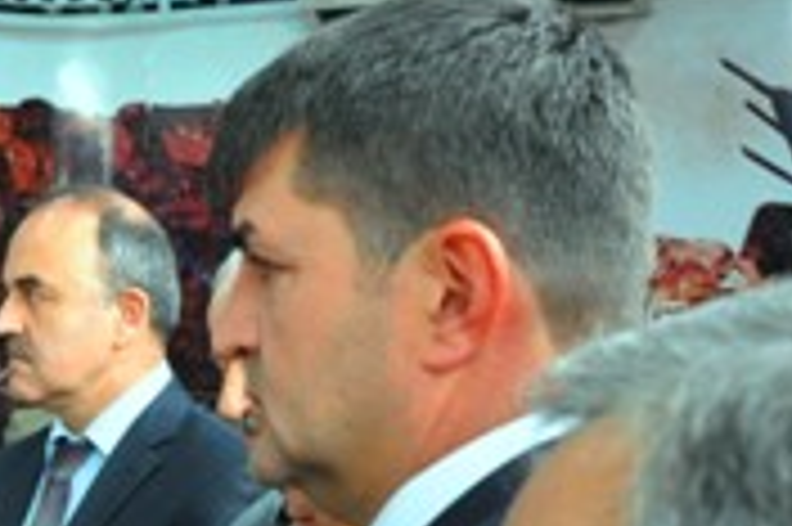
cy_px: 369
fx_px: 1764
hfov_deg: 23.0
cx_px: -189
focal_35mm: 80
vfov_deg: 16.9
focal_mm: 21
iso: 1600
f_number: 5
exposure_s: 1/100
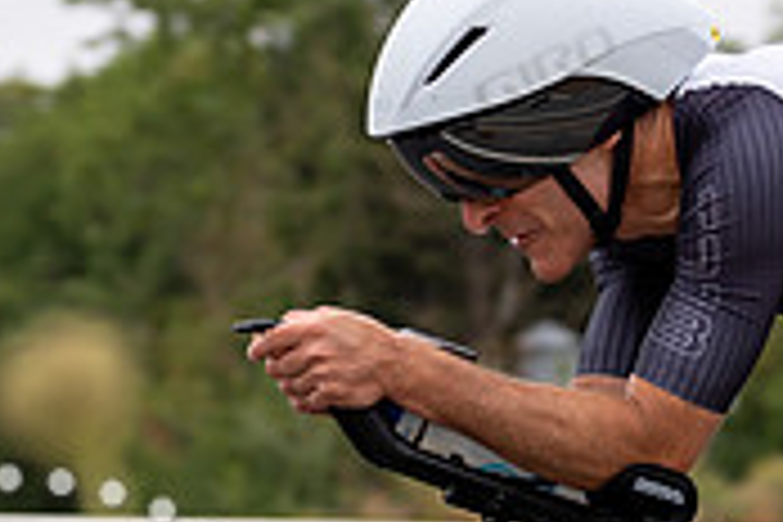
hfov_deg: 5.2
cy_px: 536
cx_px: 709
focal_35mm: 395
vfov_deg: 3.5
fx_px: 8591
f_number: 3.5
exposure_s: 1/800
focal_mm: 70
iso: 100
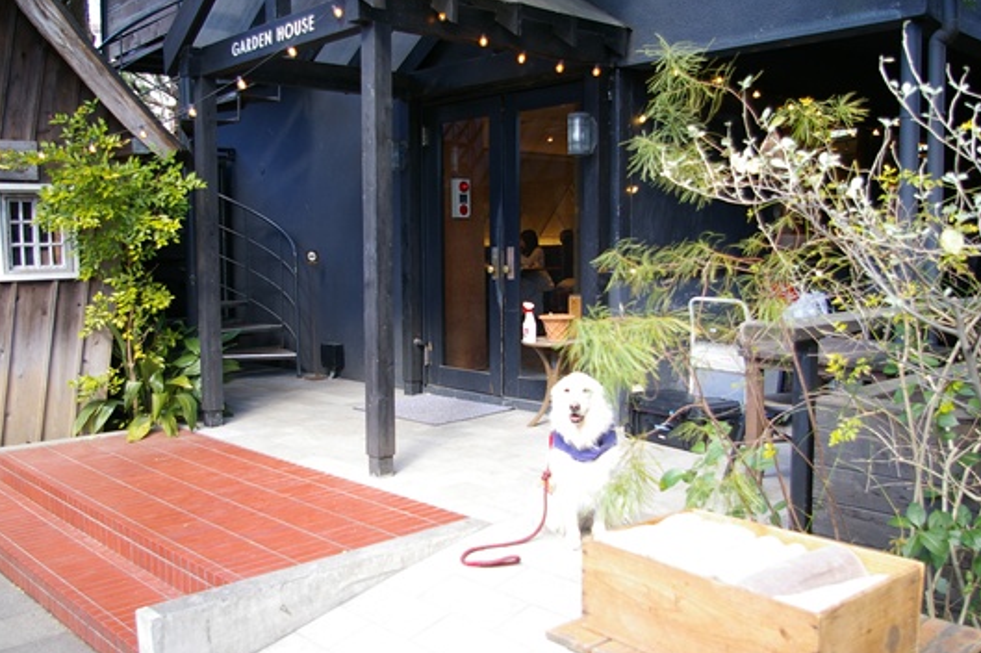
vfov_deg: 38.8
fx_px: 926
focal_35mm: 34
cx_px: 456
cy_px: 316
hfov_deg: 55.8
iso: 200
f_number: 4.5
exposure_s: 1/60
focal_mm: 20
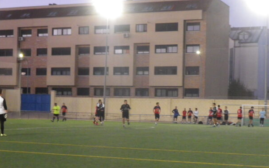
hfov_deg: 27.8
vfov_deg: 17.6
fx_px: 543
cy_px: 98
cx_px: 134
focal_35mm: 74
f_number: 4.7
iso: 800
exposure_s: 1/20
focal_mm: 12.3
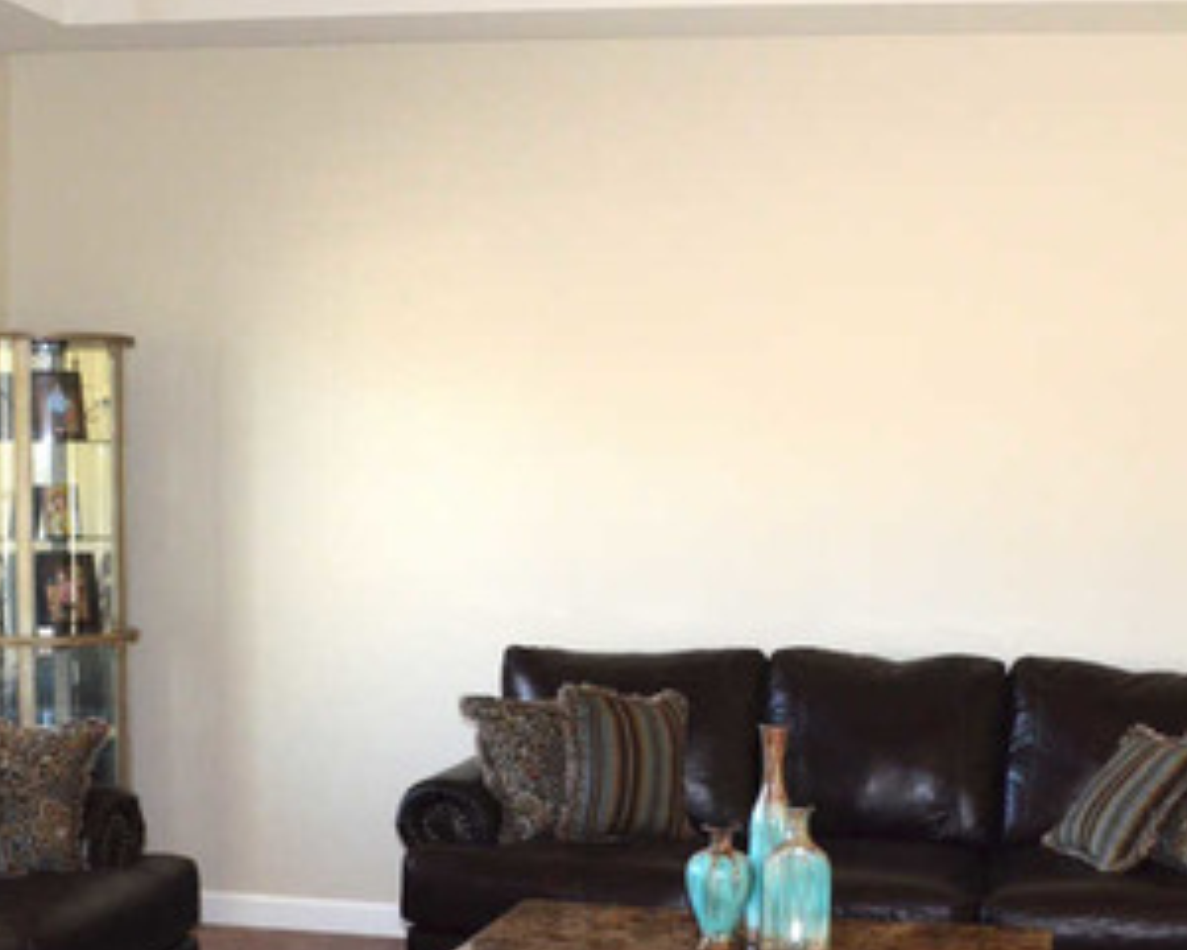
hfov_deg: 34.6
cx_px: 744
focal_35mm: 54
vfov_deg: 28.0
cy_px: 606
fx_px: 1897
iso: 1000
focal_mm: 18
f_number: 6.7
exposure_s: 1/60
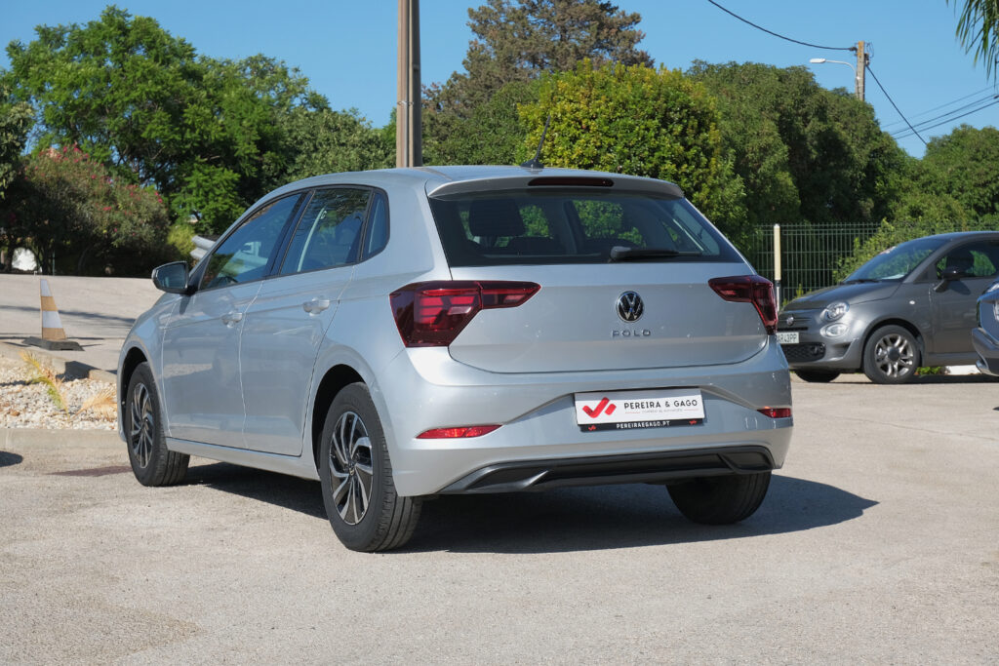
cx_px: 500
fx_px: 1887
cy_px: 333
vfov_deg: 20.0
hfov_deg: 29.7
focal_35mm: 68
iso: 160
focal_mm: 45
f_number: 9
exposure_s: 1/250
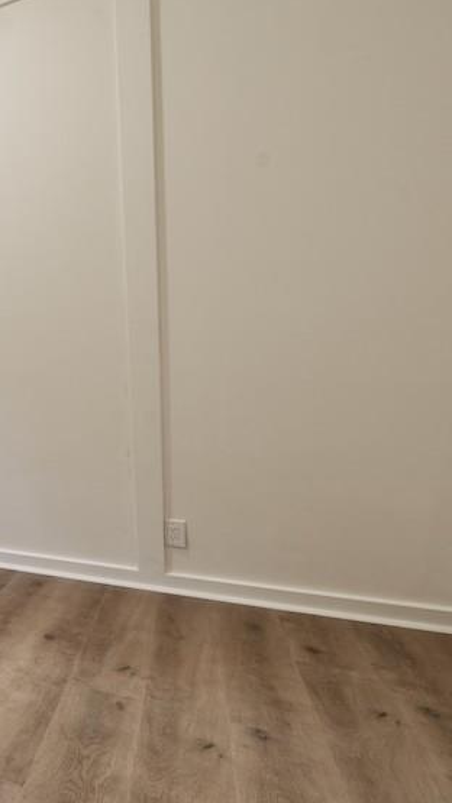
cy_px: 404
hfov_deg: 24.2
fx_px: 618
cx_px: -313
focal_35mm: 29
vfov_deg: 66.1
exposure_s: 1/3
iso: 640
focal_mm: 12
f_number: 10
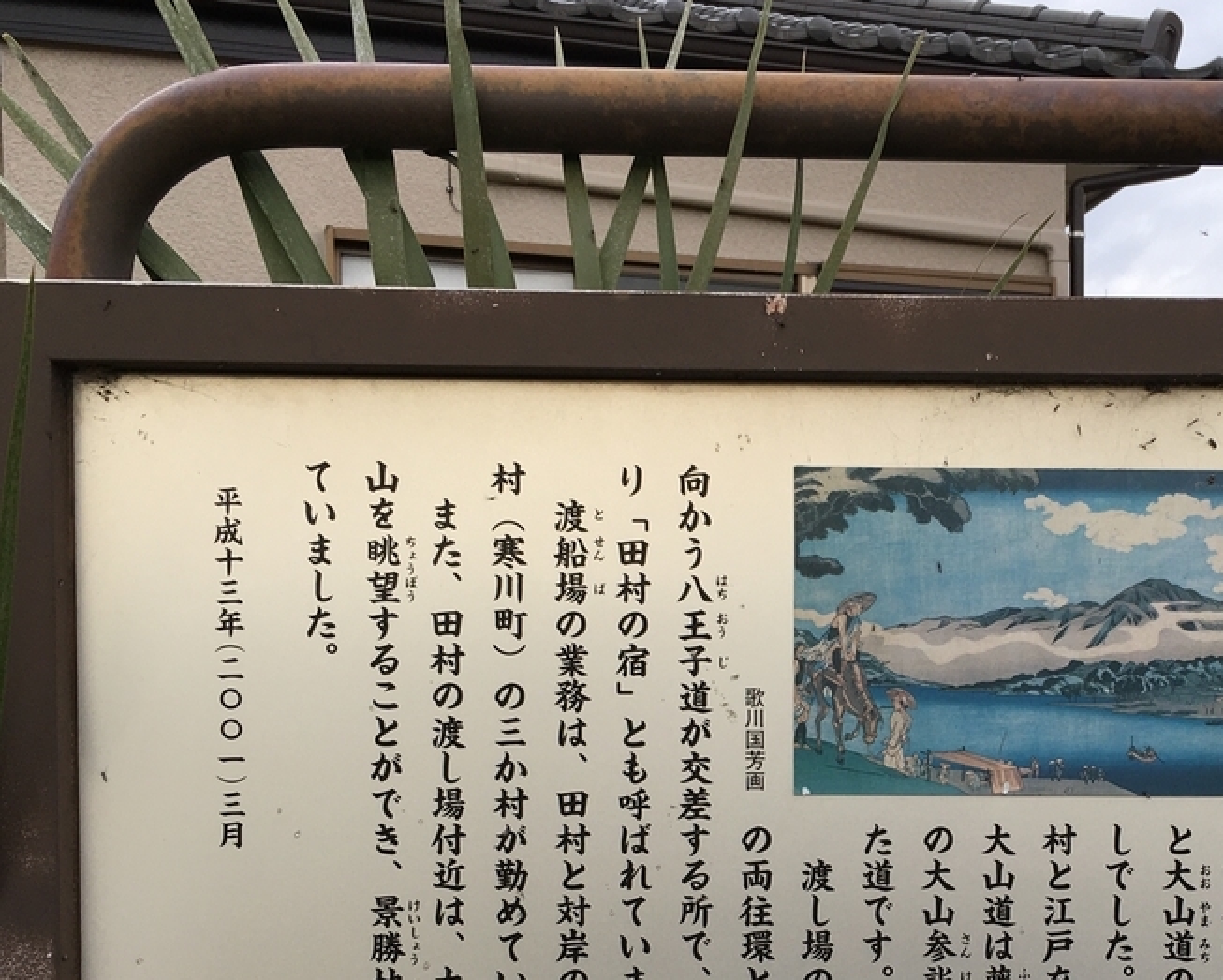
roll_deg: -0.9
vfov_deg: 28.4
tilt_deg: -1.0
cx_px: 944
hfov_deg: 35.1
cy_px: 819
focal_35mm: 52
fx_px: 1883
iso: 25
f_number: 2.2
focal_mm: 4.15
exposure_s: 1/651
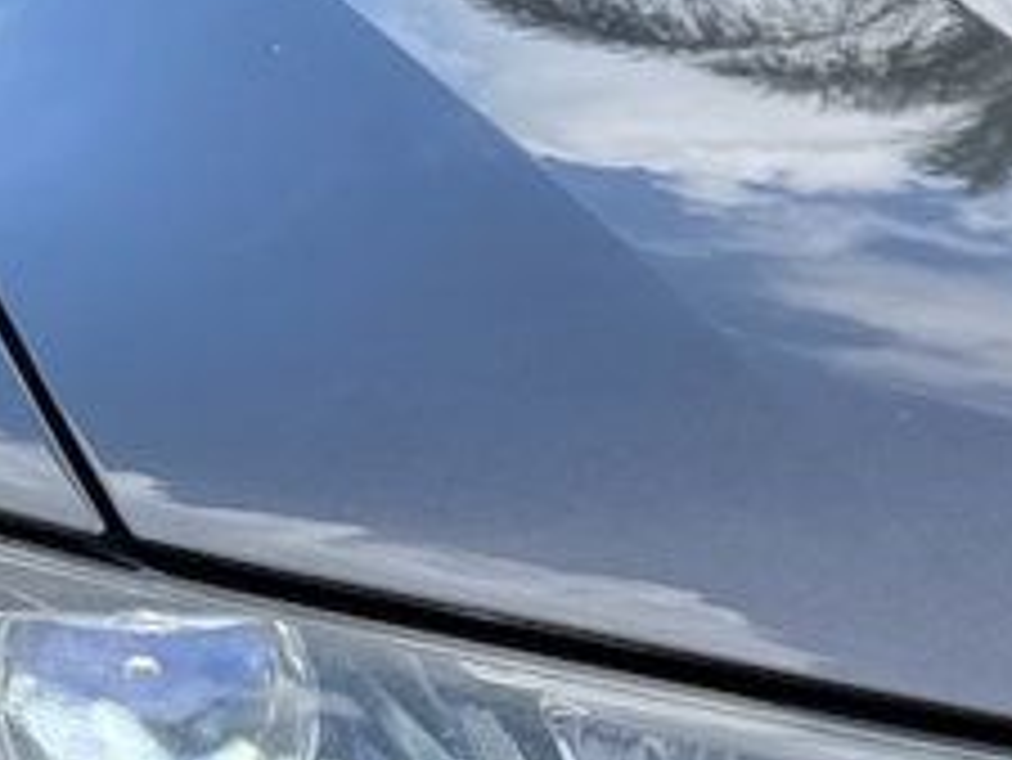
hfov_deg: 16.3
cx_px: 1574
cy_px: 1484
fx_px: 3188
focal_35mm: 109
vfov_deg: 12.2
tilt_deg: -27.9
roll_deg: -4.8
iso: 80
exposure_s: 1/1437
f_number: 1.78
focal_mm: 6.76
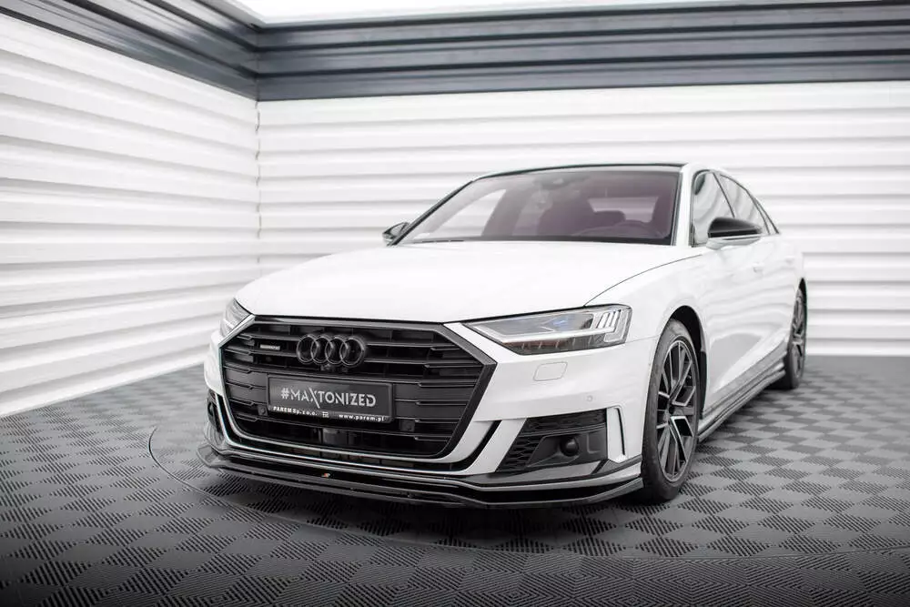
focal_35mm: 37
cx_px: 478
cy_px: 290
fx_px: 934
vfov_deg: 36.0
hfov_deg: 51.9
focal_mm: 35
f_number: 2.5
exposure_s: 1/125
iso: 500
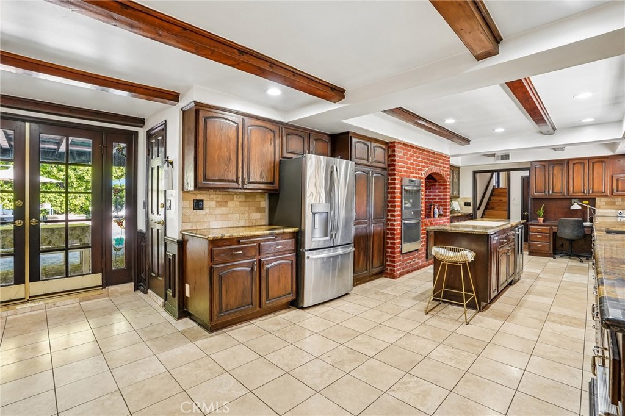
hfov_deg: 96.8
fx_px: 278
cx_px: 312
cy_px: 208
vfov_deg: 73.7
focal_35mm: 16
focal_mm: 16
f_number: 8
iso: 400
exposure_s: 1/5
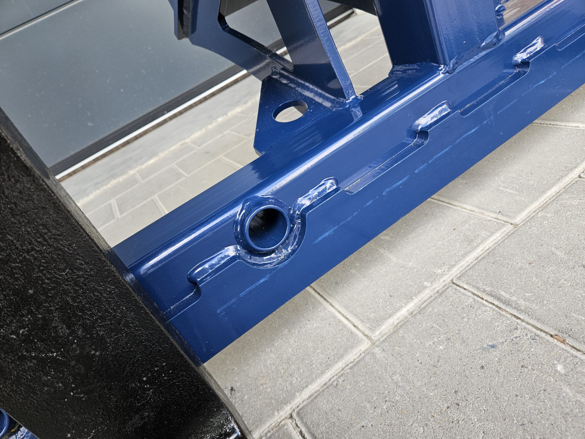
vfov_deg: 58.9
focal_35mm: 23
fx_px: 389
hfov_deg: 73.9
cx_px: 292
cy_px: 220
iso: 80
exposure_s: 1/180
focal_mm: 5.4
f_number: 1.8
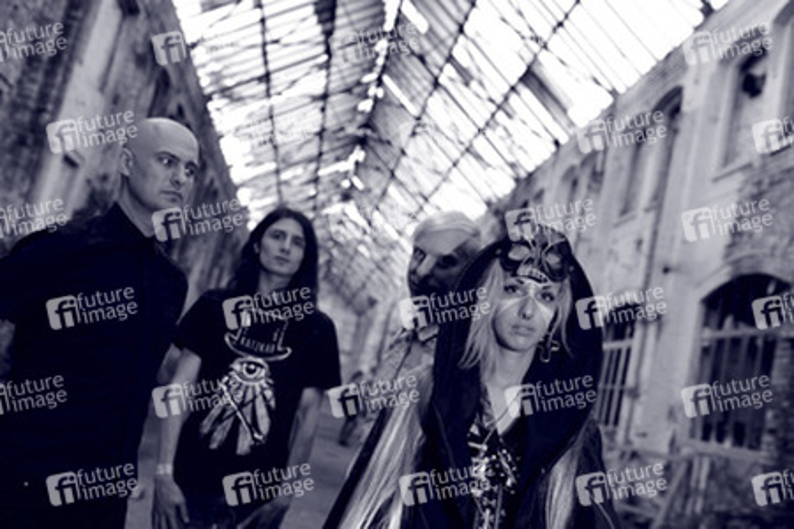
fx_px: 772
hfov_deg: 54.4
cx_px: 397
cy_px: 264
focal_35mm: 35
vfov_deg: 37.9
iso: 640
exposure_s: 1/160
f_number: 3.5
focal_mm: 35
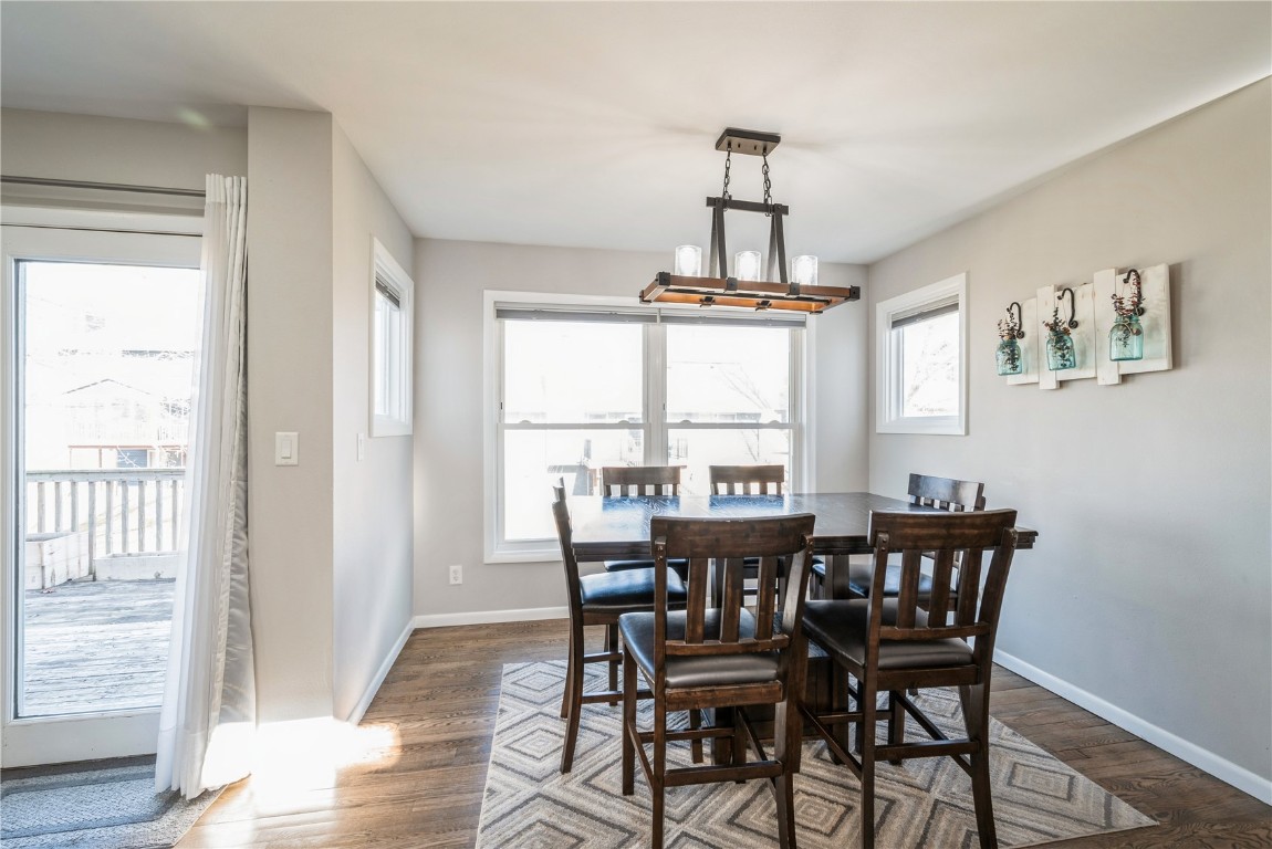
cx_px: 636
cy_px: 424
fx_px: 548
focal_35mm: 16
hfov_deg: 98.5
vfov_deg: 75.6
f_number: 8
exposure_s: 1/8
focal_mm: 15.5
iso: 200
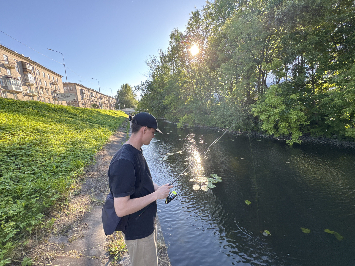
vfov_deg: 85.7
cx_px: 178
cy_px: 133
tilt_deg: -10.3
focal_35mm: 14
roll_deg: +4.4
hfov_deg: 102.1
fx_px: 144
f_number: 2.2
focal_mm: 2.22
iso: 40
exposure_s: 1/153
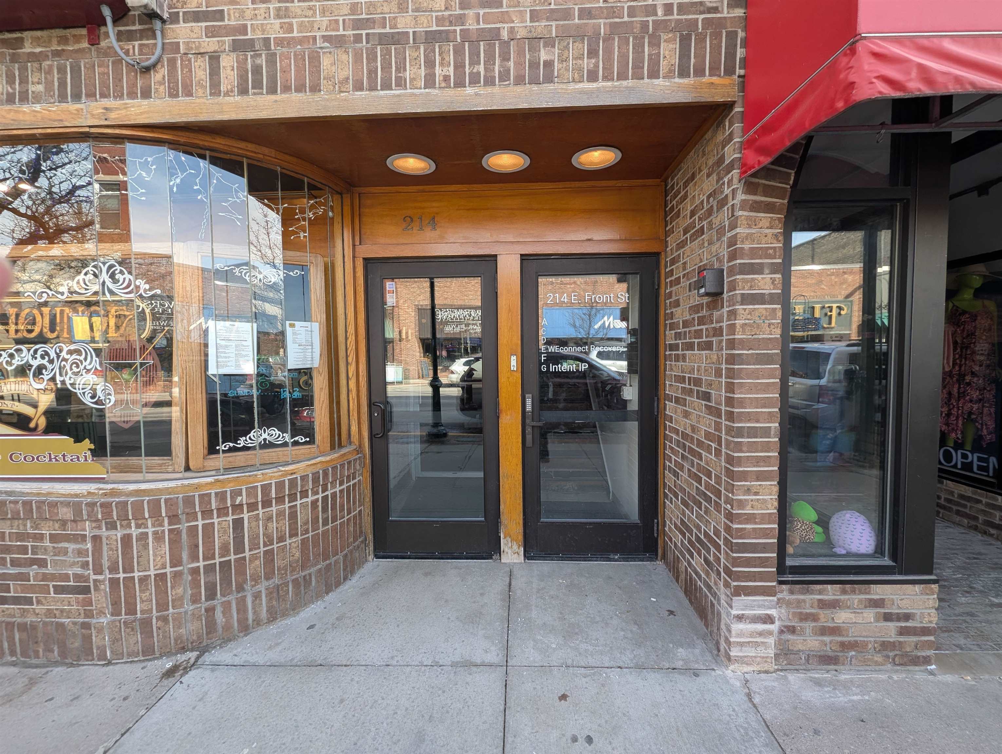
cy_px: 377
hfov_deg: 106.1
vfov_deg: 90.1
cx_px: 501
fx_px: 377
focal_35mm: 13
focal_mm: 1.95
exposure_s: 1/135
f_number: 2.2
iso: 43
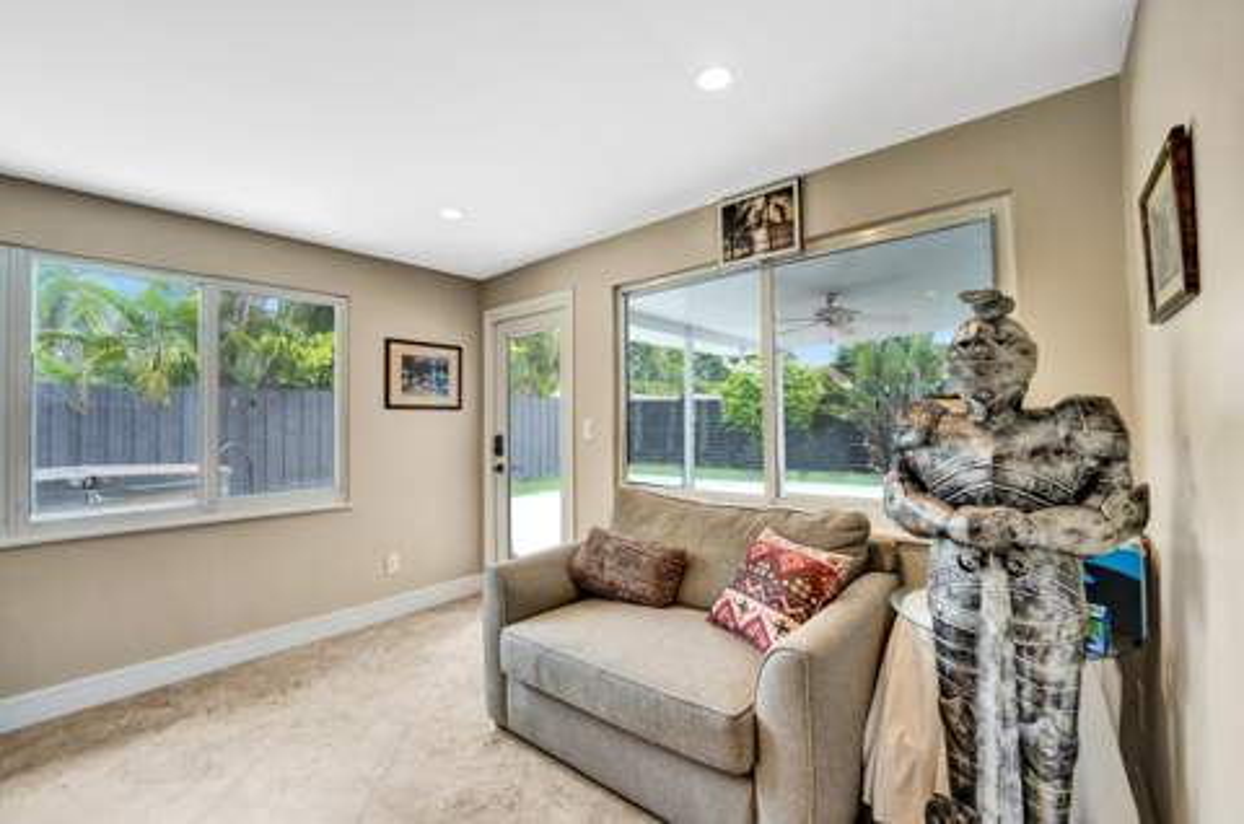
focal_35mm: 14
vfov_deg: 81.0
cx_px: 622
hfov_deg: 104.4
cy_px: 412
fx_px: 483
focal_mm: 14
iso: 1250
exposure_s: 1/250
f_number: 3.2
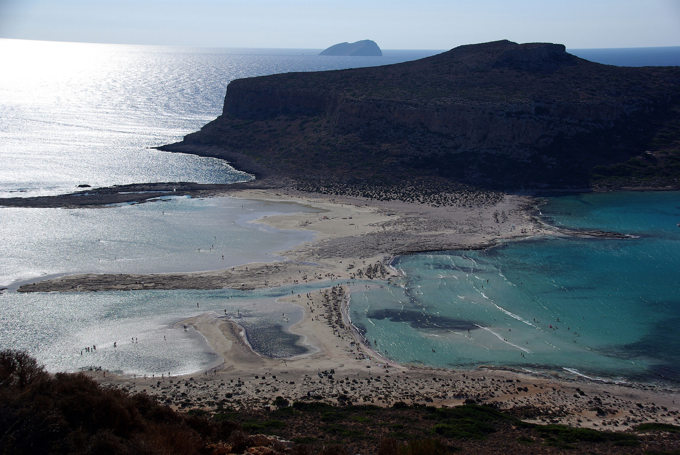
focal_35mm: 46
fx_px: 879
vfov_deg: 29.0
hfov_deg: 42.3
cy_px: 228
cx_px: 340
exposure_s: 1/180
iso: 100
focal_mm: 31
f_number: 6.7
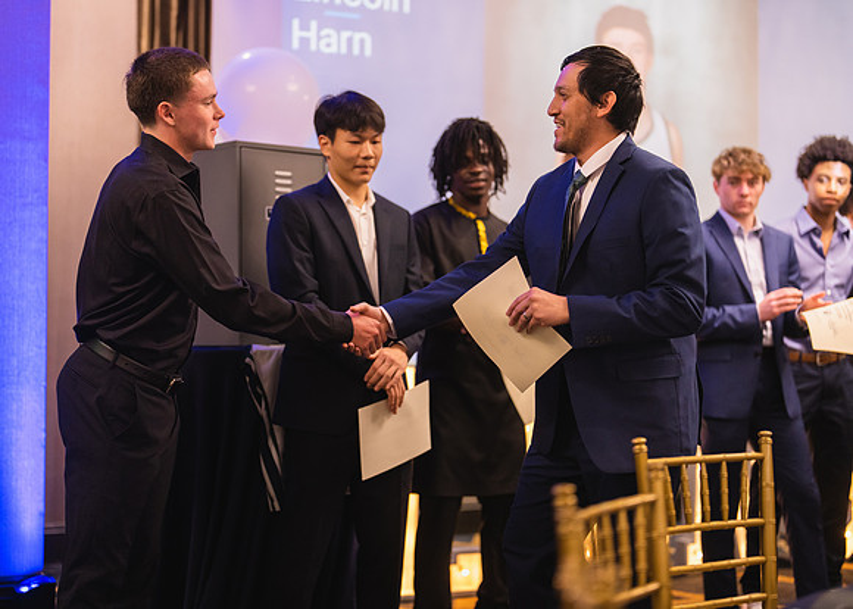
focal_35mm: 54
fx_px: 1309
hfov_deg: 36.1
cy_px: 304
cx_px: 426
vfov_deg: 26.2
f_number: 1.2
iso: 1250
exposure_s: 1/400
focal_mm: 50
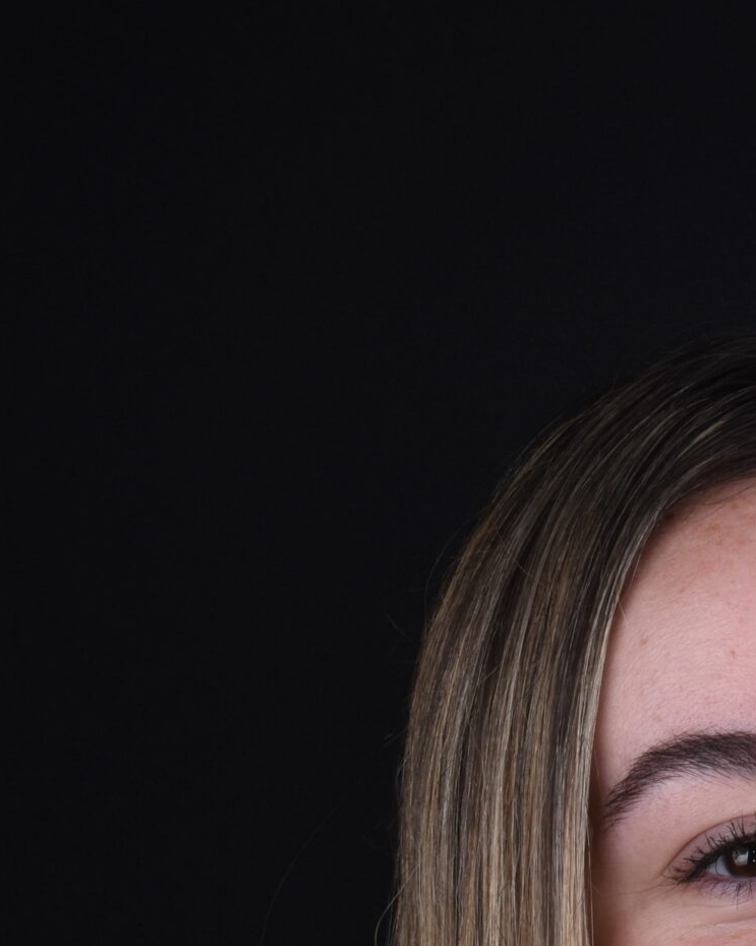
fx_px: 4560
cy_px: 1037
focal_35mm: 163
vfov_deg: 11.7
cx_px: 850
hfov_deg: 9.4
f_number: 20
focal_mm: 42
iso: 100
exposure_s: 1/160
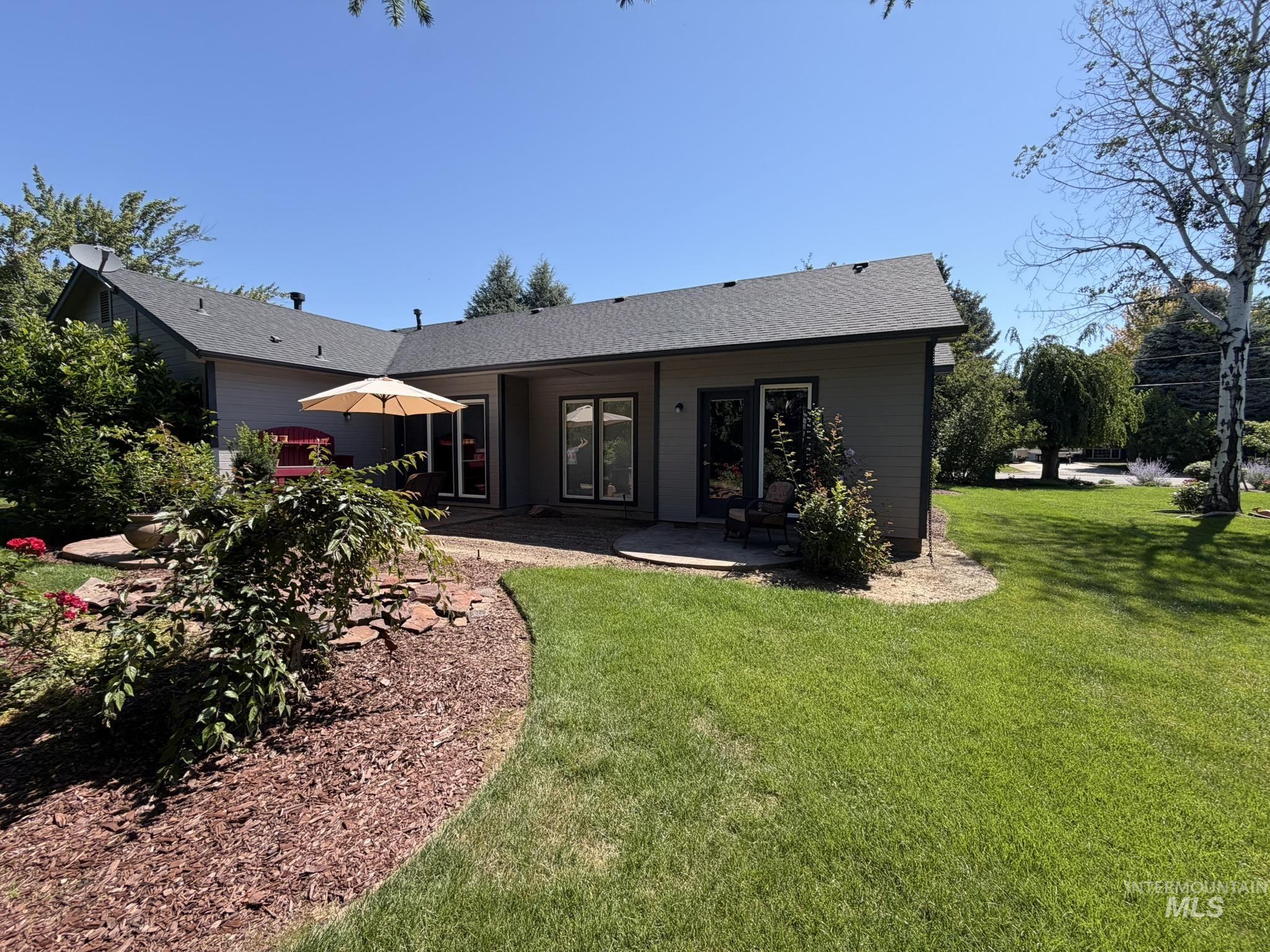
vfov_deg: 85.7
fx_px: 514
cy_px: 476
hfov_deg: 102.1
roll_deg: +0.3
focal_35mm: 14
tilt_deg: -2.5
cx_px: 635
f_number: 2.2
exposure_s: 1/770
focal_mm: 2.22
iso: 40
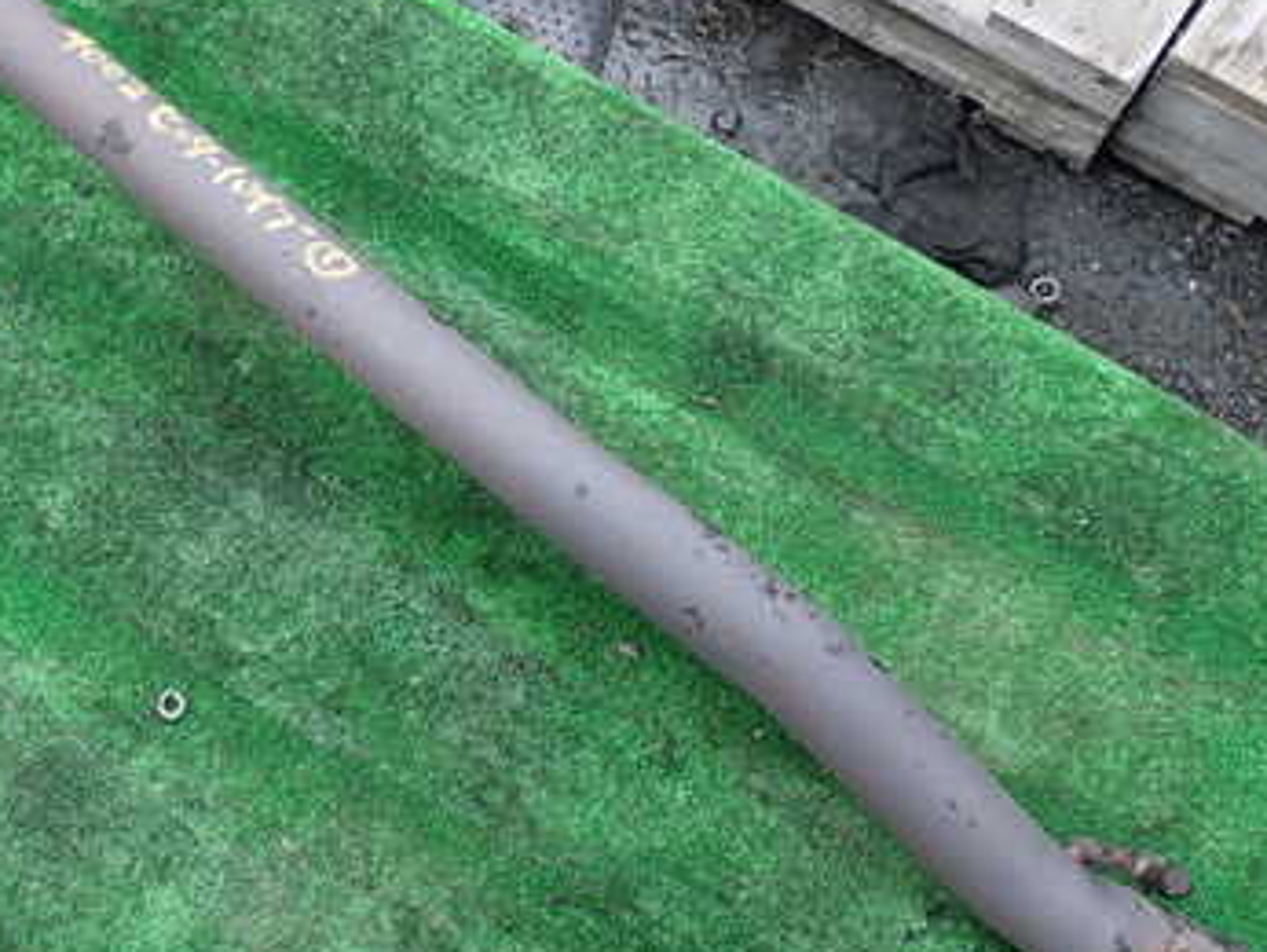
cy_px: 275
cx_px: 238
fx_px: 1905
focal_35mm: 52
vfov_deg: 27.8
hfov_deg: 35.5
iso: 100
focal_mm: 5.4
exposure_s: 1/60
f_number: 3.2
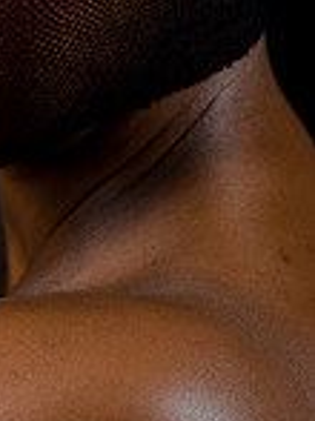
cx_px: -110
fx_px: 7157
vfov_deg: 3.4
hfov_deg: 2.5
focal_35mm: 589
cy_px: -95
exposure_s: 1/125
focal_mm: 200
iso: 200
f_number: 5.6
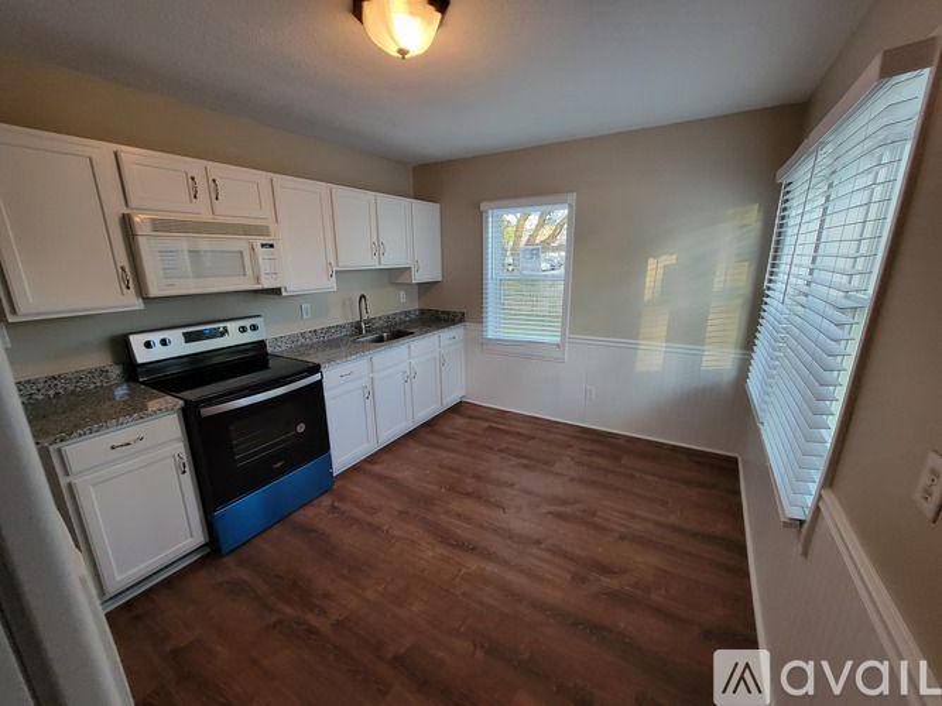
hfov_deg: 106.2
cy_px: 353
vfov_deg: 89.9
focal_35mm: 13
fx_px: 354
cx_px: 471
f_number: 2.2
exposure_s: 1/40
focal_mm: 2.2
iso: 320
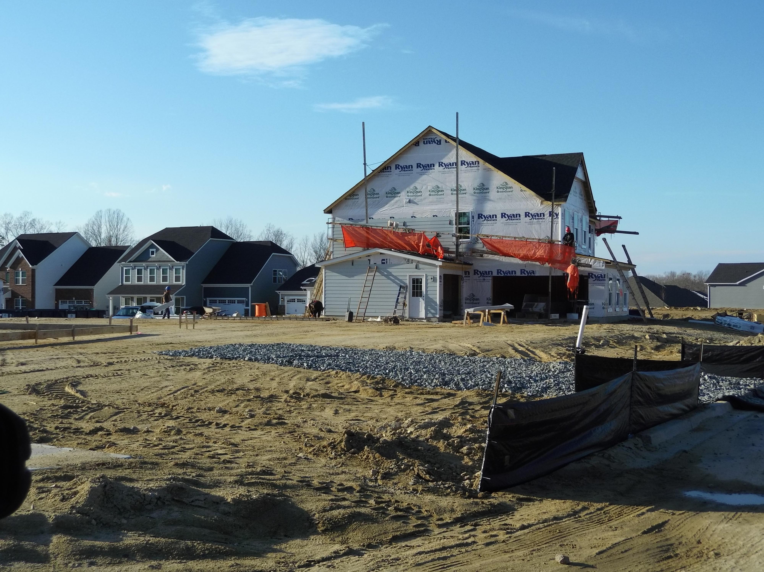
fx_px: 926
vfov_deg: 34.3
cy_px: 286
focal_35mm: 42
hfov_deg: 44.8
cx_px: 382
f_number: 4.2
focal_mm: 7.6
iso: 100
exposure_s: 1/800
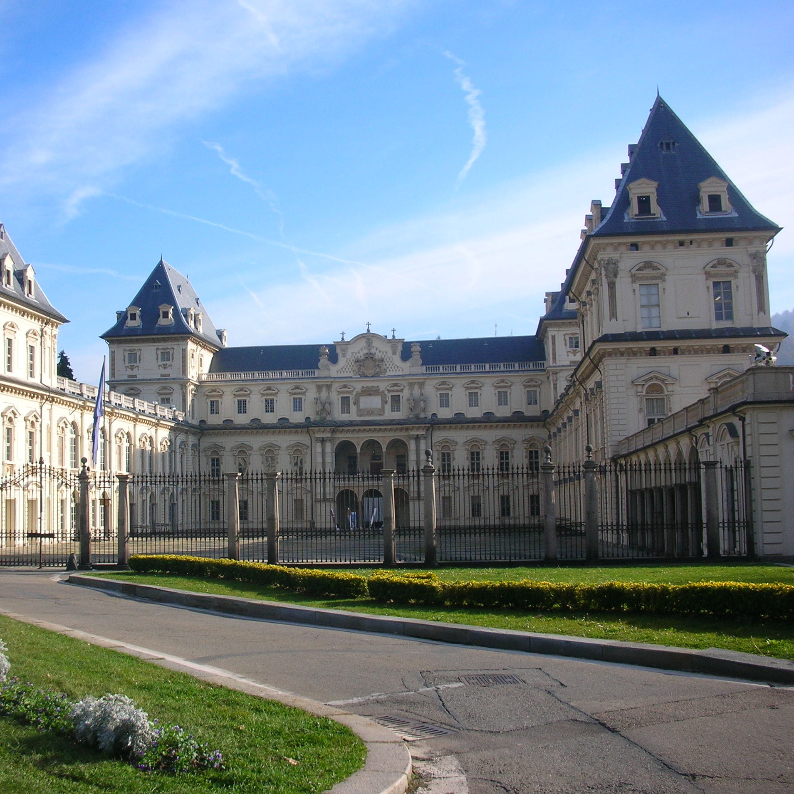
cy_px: 396
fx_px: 1090
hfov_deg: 39.6
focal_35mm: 42
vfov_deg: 40.0
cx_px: 270
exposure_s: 1/83.4
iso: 50
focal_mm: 5.8
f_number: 8.5
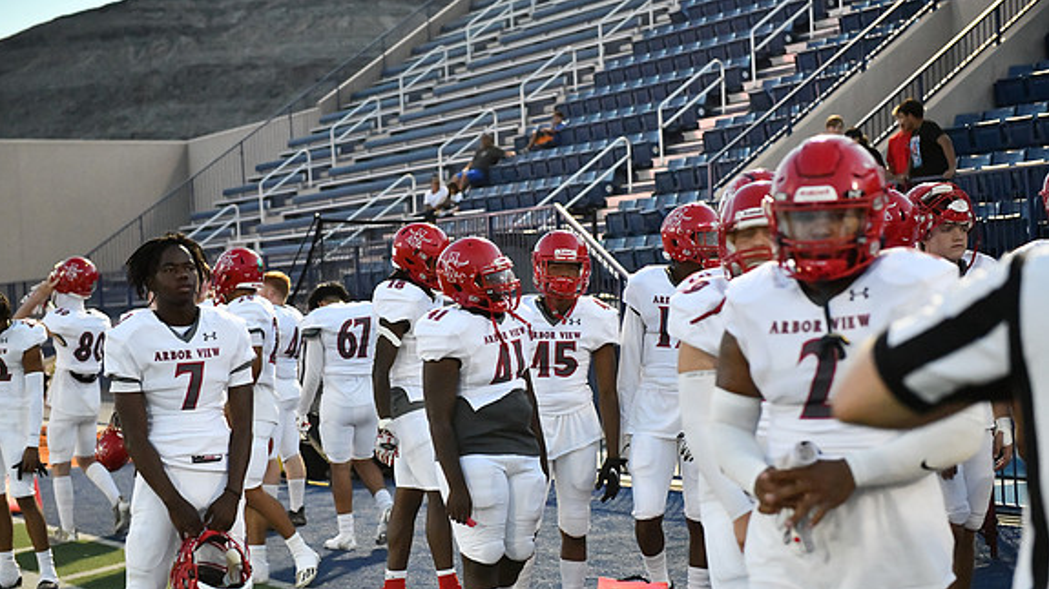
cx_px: 522
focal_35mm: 74
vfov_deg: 16.3
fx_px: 2058
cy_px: 336
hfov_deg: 28.6
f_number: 3.2
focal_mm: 70
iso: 11400
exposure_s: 1/2500
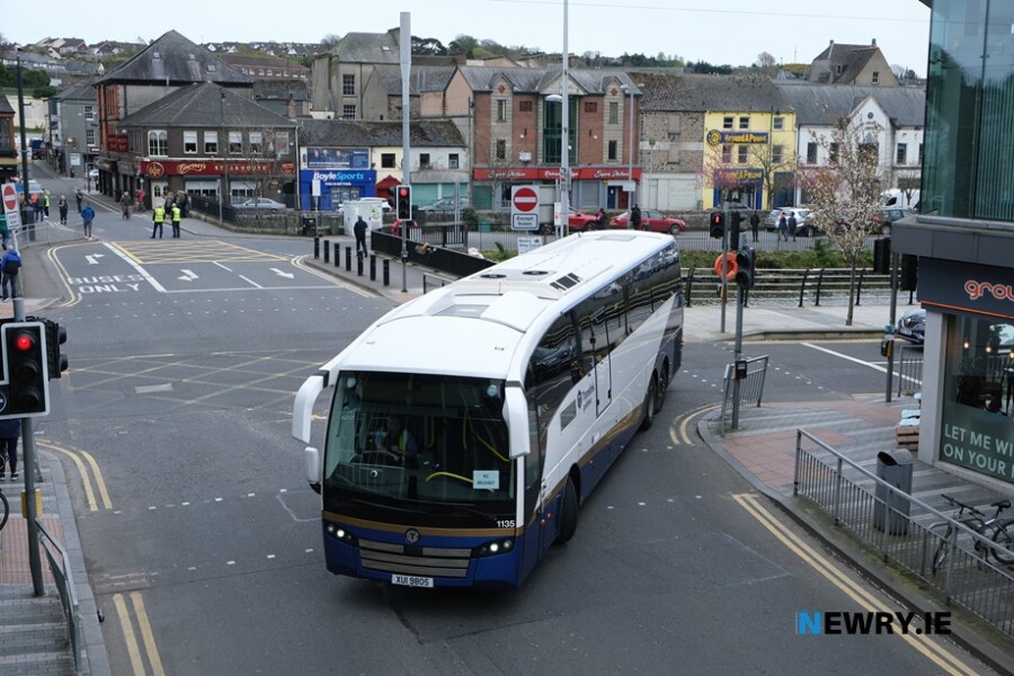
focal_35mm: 45
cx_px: 507
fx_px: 1267
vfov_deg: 29.9
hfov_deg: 43.6
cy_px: 338
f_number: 8
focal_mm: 30.2
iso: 400
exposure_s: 1/280
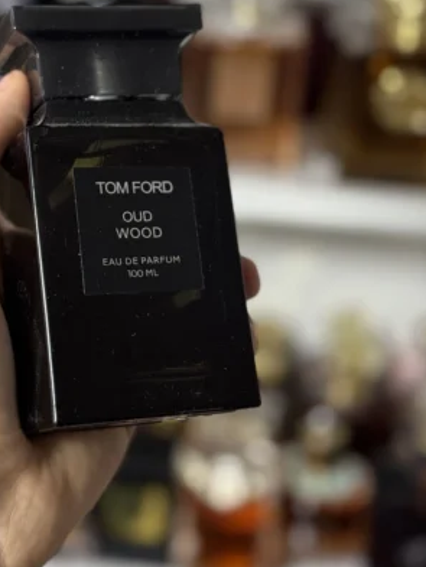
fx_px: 1148
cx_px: 124
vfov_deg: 27.6
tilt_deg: -20.2
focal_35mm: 70
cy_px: 178
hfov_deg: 20.9
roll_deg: -2.8
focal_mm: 6.76
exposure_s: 1/50
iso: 200
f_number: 1.78
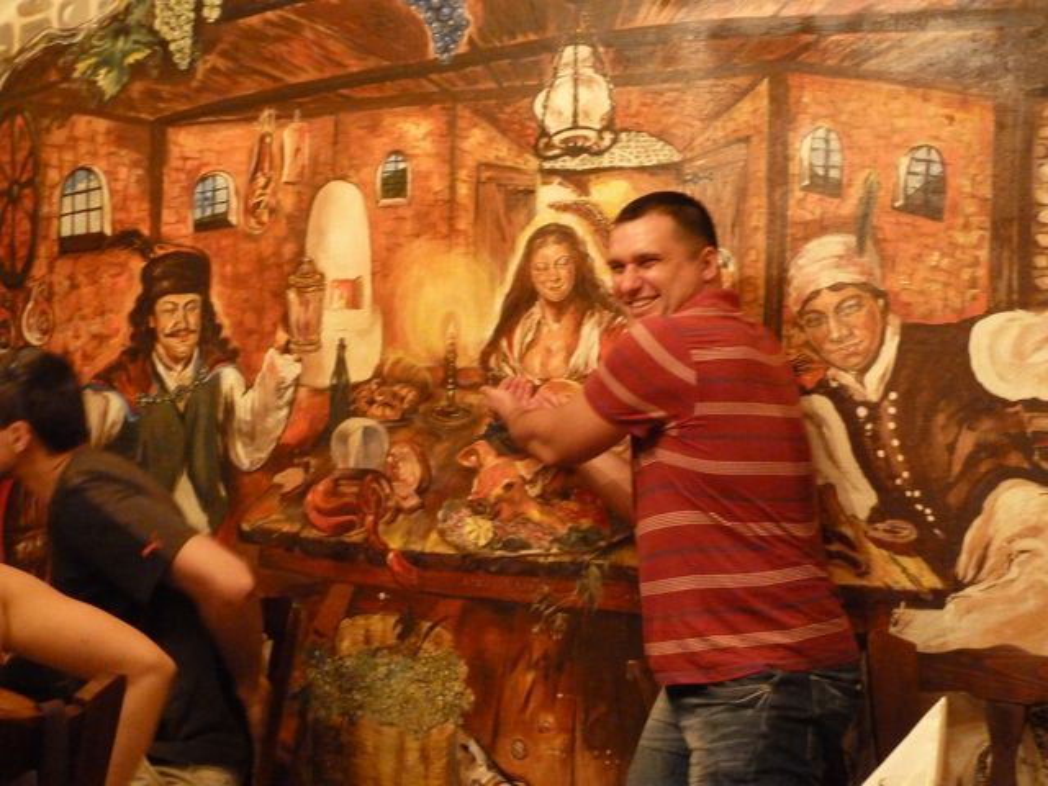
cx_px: 524
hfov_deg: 42.9
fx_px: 1332
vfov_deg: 32.9
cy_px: 393
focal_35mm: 44
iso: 1000
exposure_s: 1/8
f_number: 3.7
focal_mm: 7.3
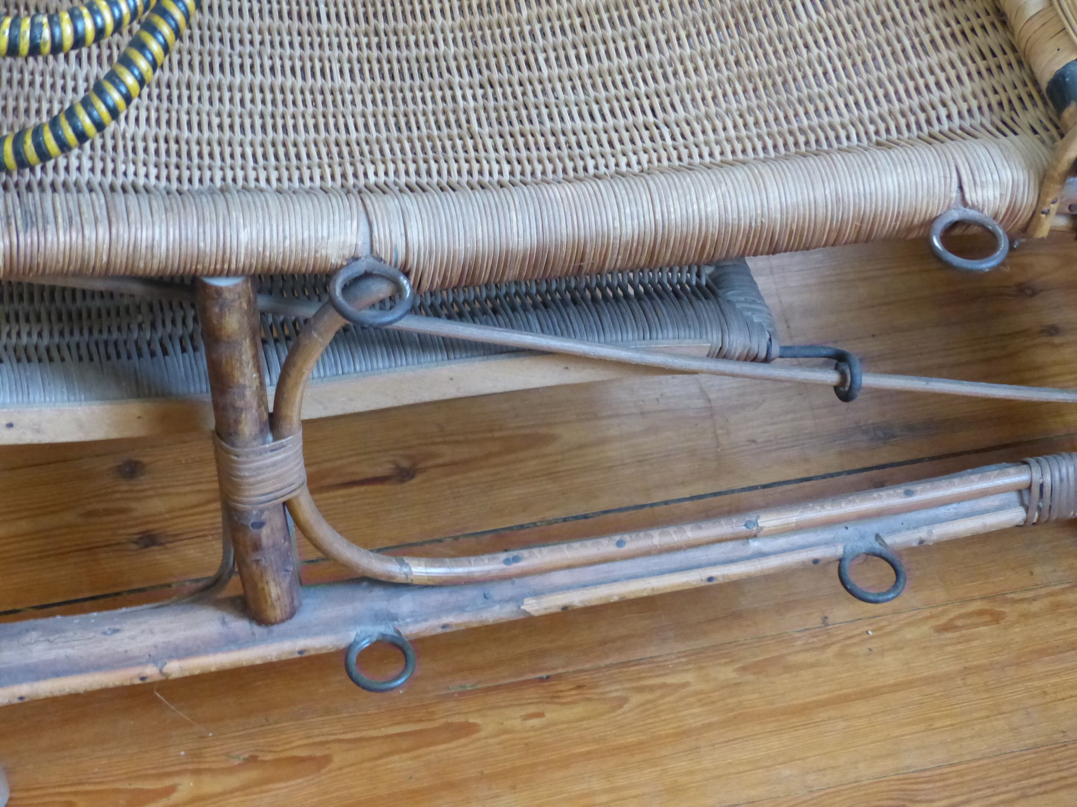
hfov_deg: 27.0
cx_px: 538
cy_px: 404
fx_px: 2240
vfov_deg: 20.4
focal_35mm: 72
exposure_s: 1/25
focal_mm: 13
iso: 800
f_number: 2.8
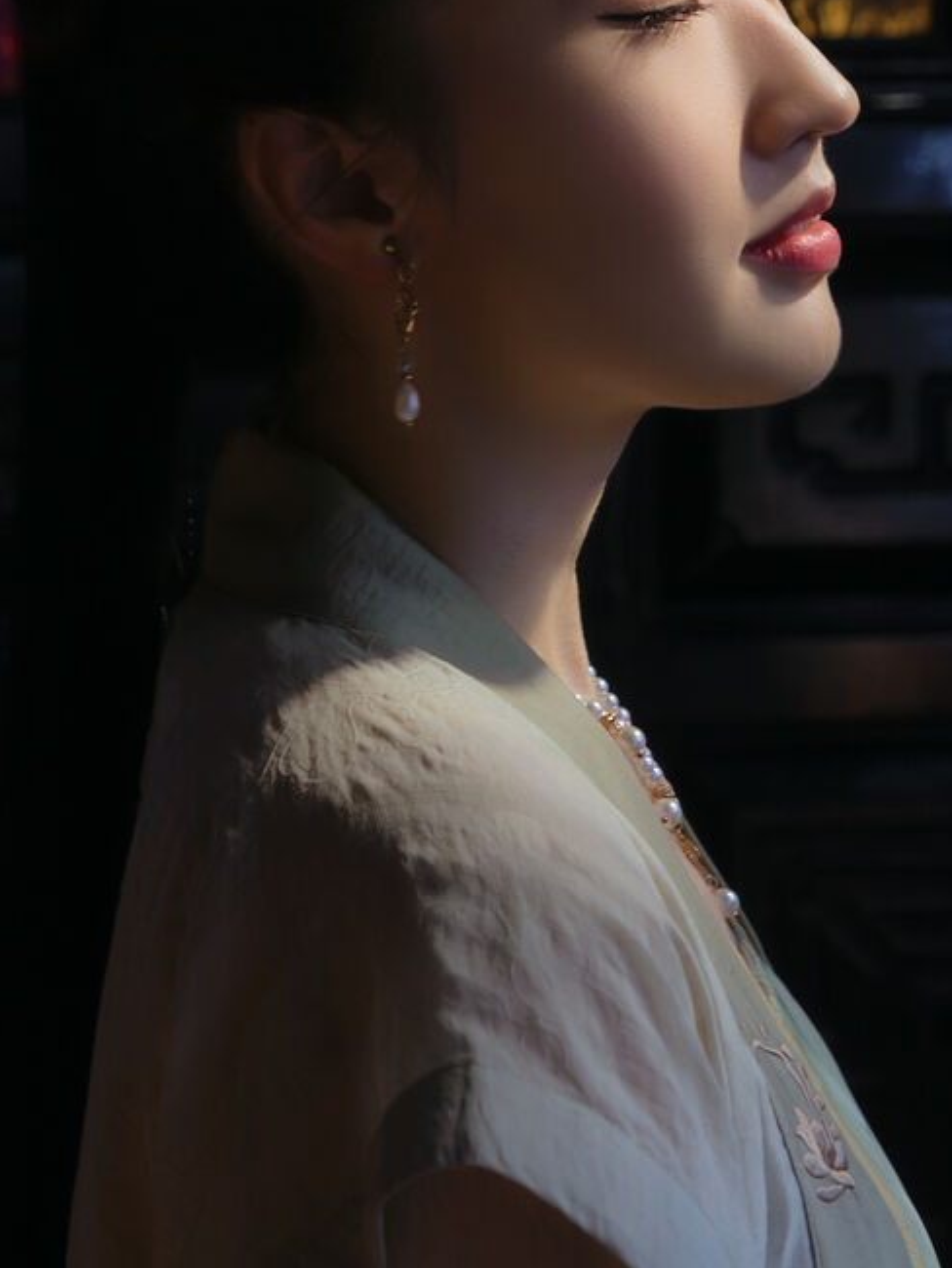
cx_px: 761
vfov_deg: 13.2
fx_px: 5460
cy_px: 248
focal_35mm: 149
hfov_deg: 9.9
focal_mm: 56
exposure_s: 1/125
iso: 200
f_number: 5
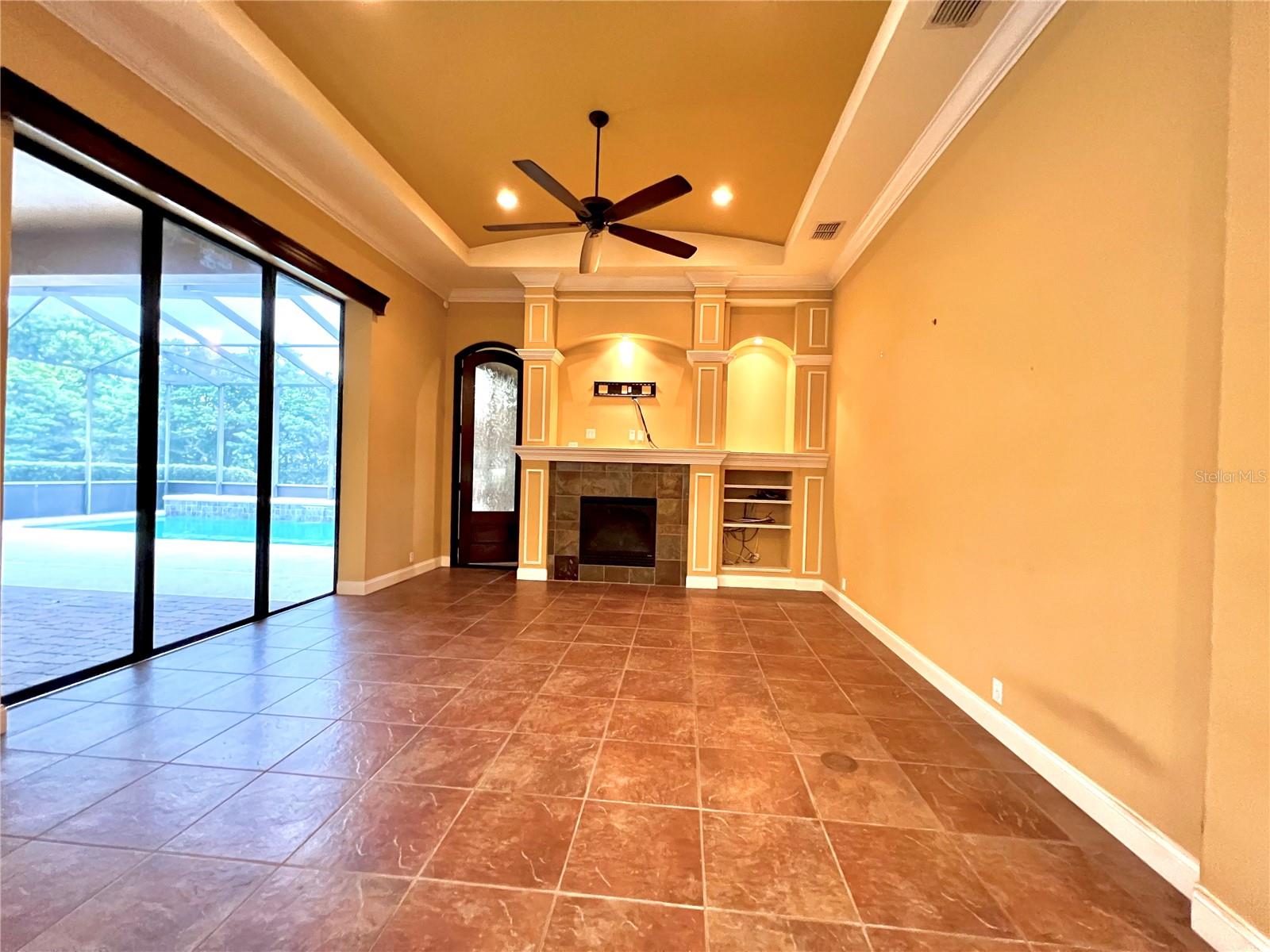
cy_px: 476
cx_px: 635
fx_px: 477
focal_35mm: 13
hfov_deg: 106.2
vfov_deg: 89.9
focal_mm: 1.57
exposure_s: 1/40
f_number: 1.8
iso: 800
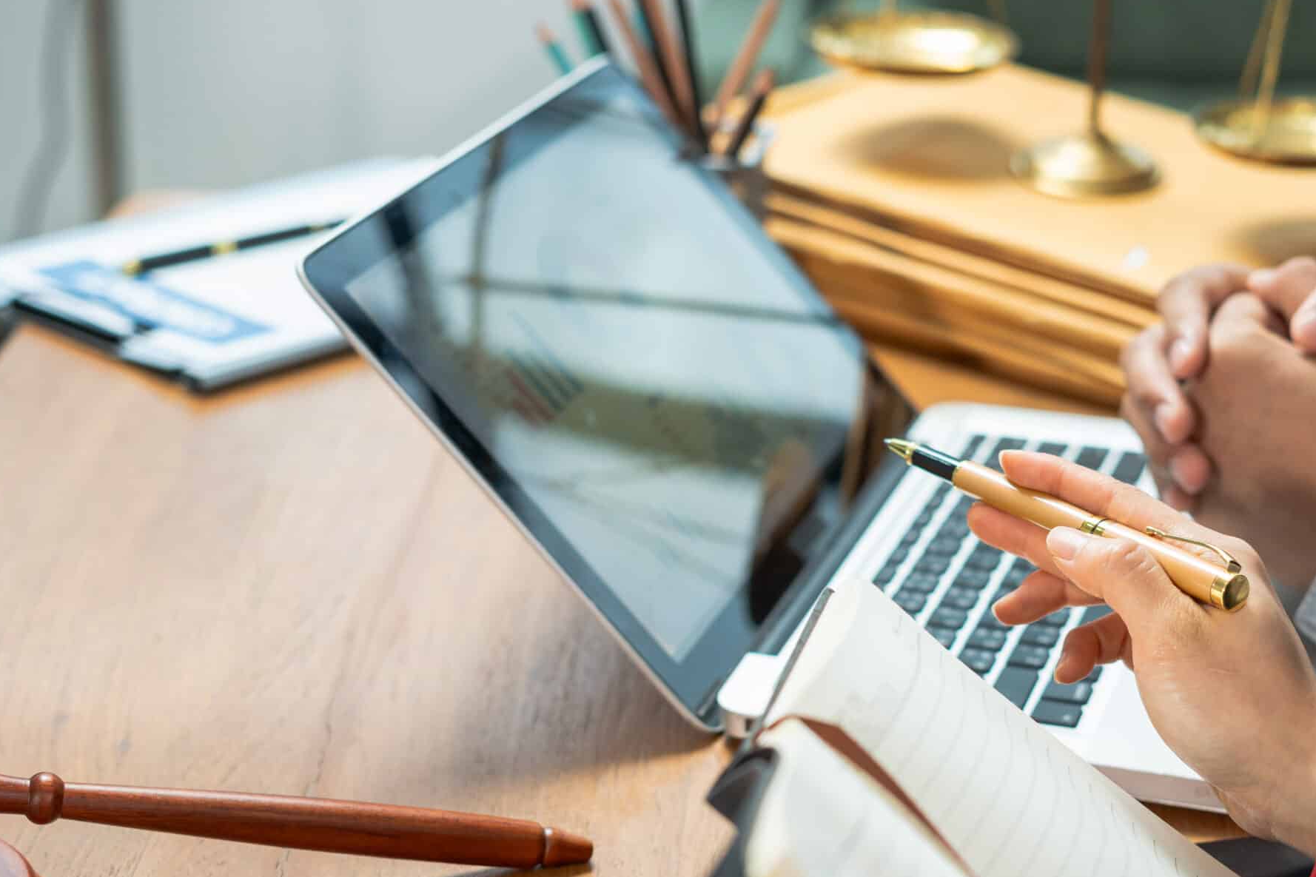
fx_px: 2632
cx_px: 856
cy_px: 554
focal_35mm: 72
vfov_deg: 18.9
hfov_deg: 27.9
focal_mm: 50
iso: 500
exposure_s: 1/125
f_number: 3.2
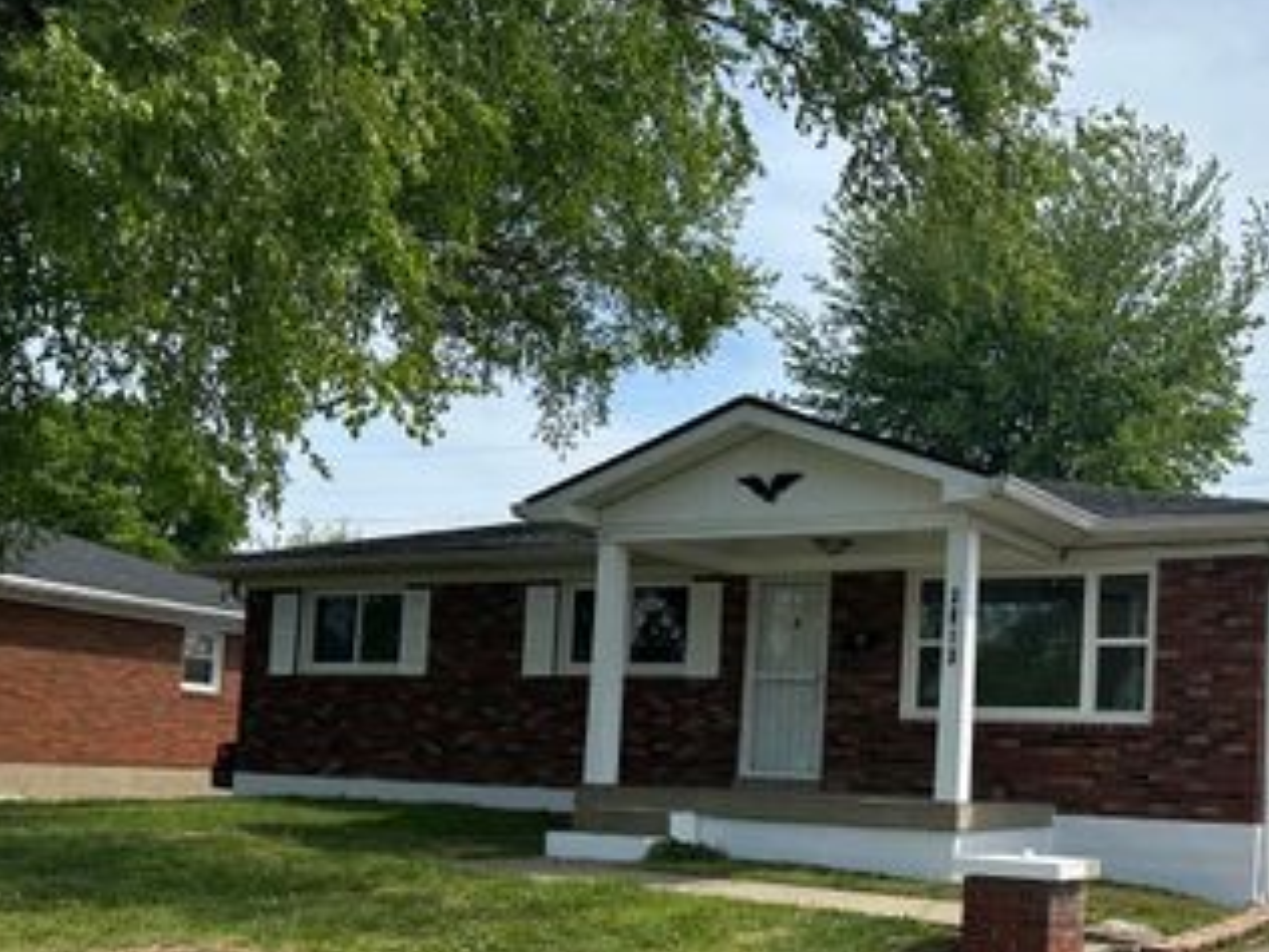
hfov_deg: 47.0
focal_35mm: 38
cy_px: 713
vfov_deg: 36.8
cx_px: 964
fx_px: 1393
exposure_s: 1/5000
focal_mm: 6.86
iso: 80
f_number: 1.78
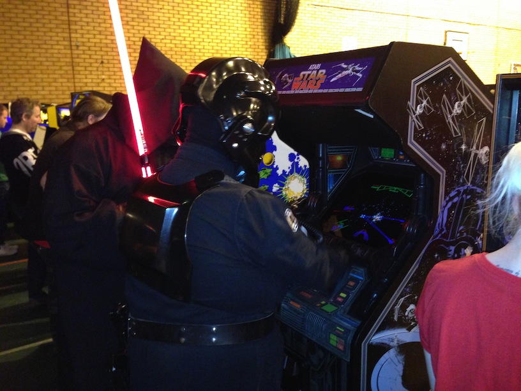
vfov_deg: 42.9
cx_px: 260
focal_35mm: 33
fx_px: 497
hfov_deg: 55.4
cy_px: 196
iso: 500
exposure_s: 1/16
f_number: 2.4
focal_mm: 4.12
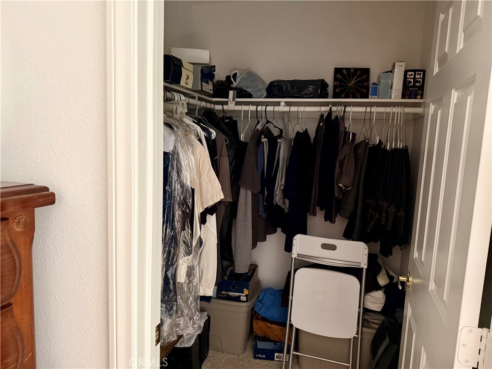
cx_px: 246
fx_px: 341
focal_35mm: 24
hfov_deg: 71.6
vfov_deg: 56.8
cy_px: 184
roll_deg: -2.0
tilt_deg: -7.4
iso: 800
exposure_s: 1/40
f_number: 1.78
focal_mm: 6.76
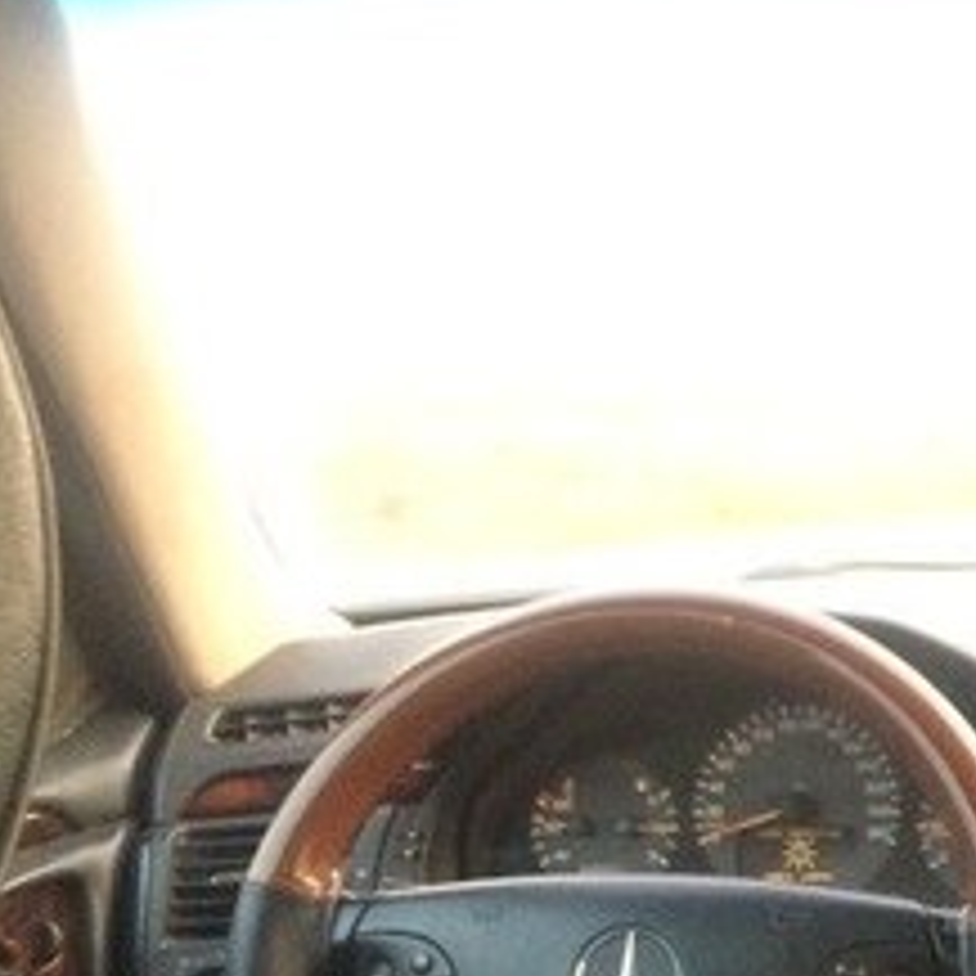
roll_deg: +1.3
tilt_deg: -14.1
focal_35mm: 78
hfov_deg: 19.7
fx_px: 2488
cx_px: 1403
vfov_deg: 21.4
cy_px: 974
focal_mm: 4.15
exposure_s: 1/33
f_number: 2.2
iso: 320
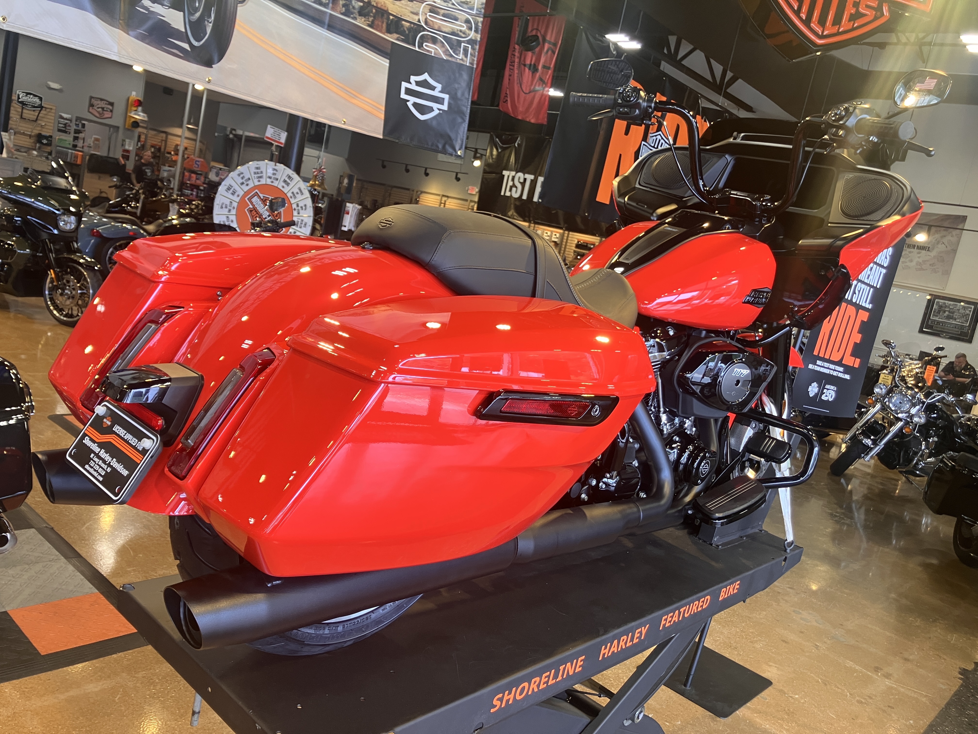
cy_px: 367
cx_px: 489
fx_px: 791
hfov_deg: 63.4
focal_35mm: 28
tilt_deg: -8.9
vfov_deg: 49.7
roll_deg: -12.5
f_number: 1.8
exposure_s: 1/60
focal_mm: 3.99
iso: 50
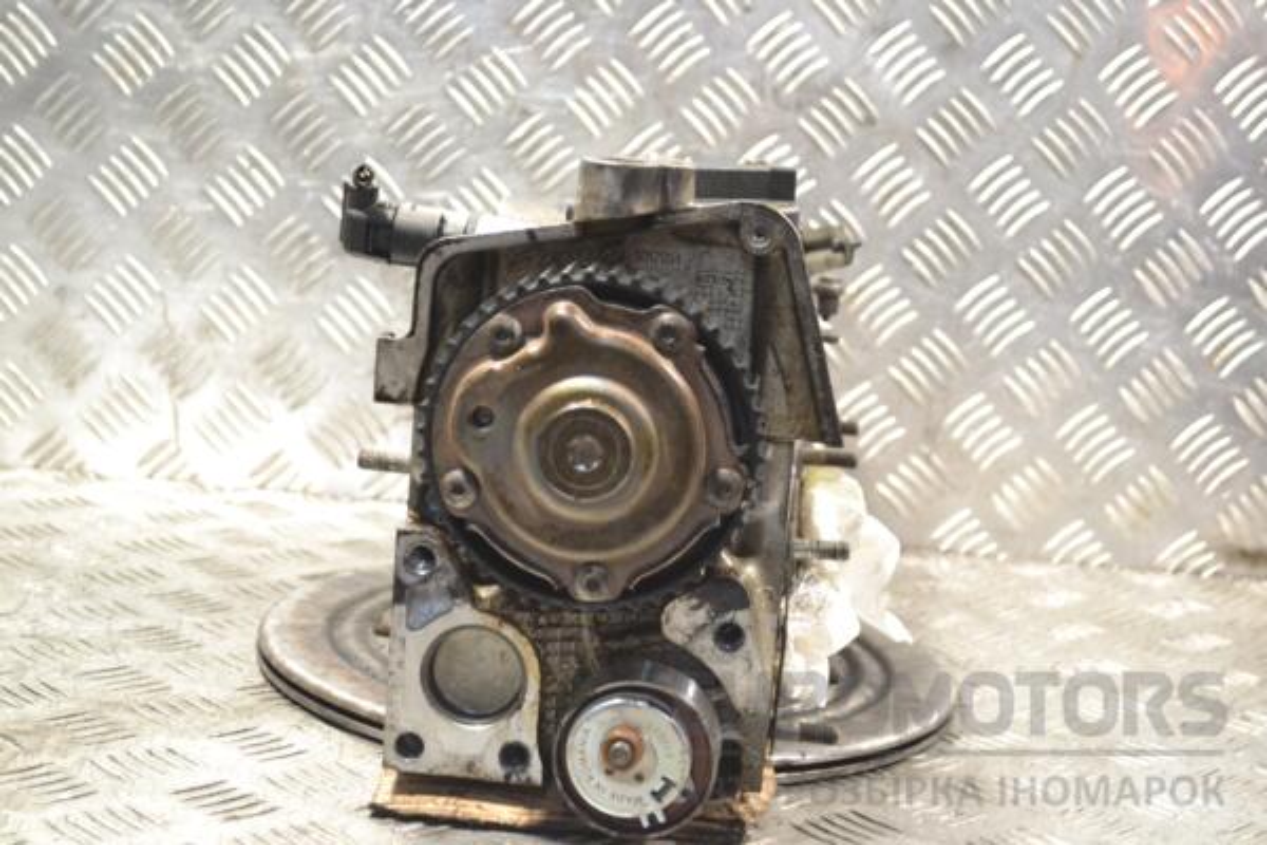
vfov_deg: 20.2
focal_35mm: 68
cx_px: 634
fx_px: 2375
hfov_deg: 29.9
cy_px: 422
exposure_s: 1/160
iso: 3200
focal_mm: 45
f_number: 6.3
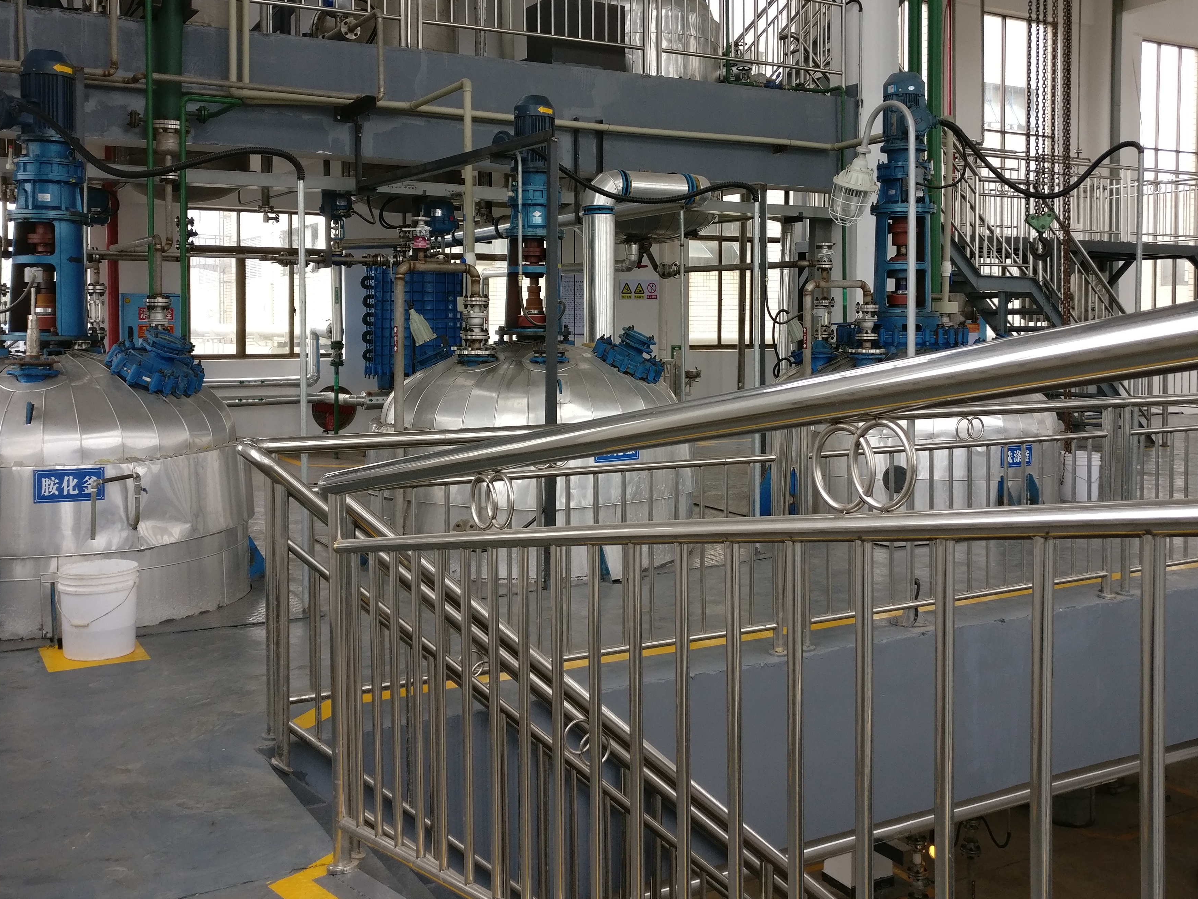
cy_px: 335
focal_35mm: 37
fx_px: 1281
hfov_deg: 50.1
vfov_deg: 38.4
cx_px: 607
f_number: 2
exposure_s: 1/130
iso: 100
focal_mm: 4.26
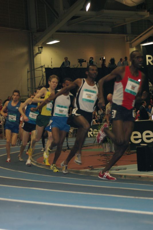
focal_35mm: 98
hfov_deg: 14.0
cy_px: 115
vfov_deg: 20.9
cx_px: 76
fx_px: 621
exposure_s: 1/125
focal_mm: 65
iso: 800
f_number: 6.3
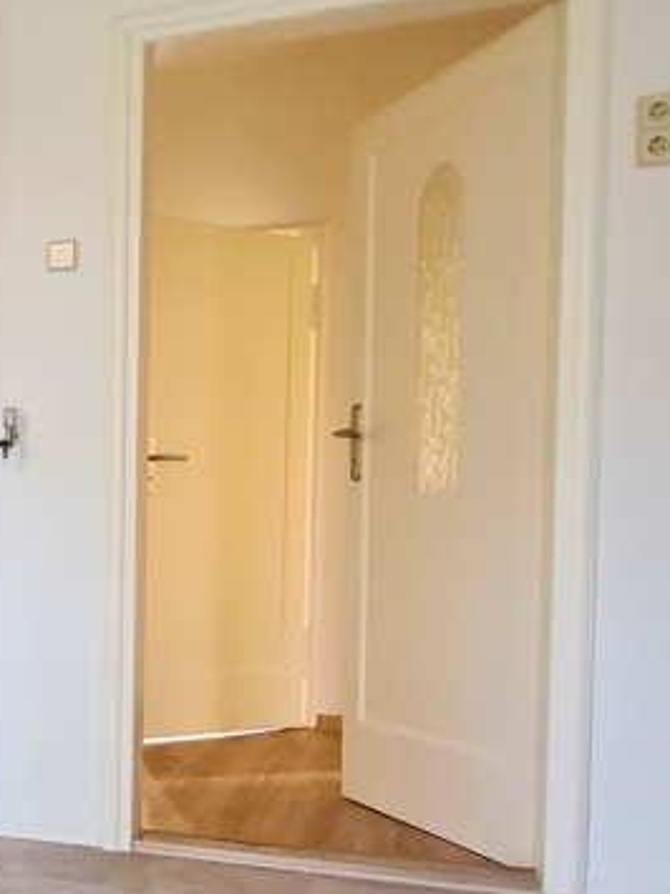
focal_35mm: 44
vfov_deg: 42.4
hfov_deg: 26.2
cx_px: -275
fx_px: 1136
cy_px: 599
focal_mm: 2.2
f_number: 2.2
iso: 320
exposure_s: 1/50
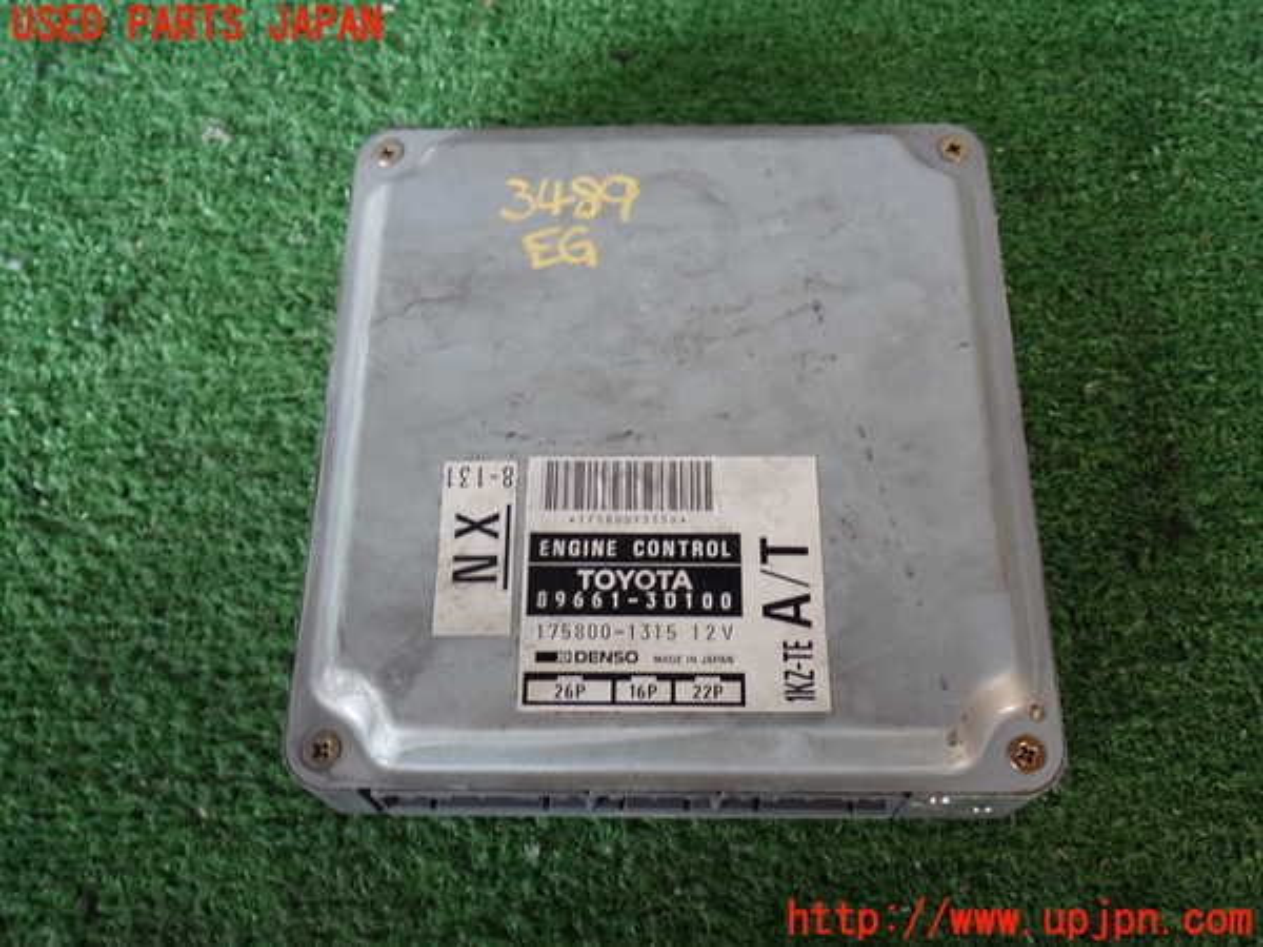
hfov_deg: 51.4
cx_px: 632
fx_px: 1313
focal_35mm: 36
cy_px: 474
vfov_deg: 39.7
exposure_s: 1/50
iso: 200
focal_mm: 6.37
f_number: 2.5
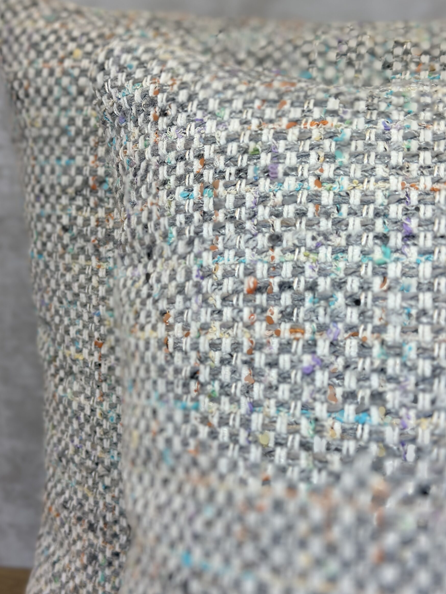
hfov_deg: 27.5
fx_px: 910
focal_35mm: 53
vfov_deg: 36.1
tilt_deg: -18.9
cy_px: 270
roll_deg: +0.5
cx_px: 229
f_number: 1.78
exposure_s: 1/320
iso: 80
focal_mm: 6.86
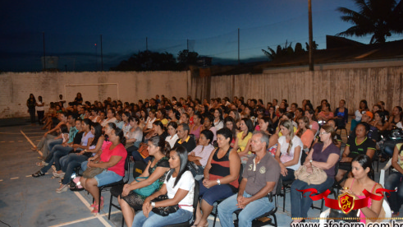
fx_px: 342
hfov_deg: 61.0
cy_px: 107
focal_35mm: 32
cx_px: 204
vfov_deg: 36.6
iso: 3200
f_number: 3.5
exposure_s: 1/60
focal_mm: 20
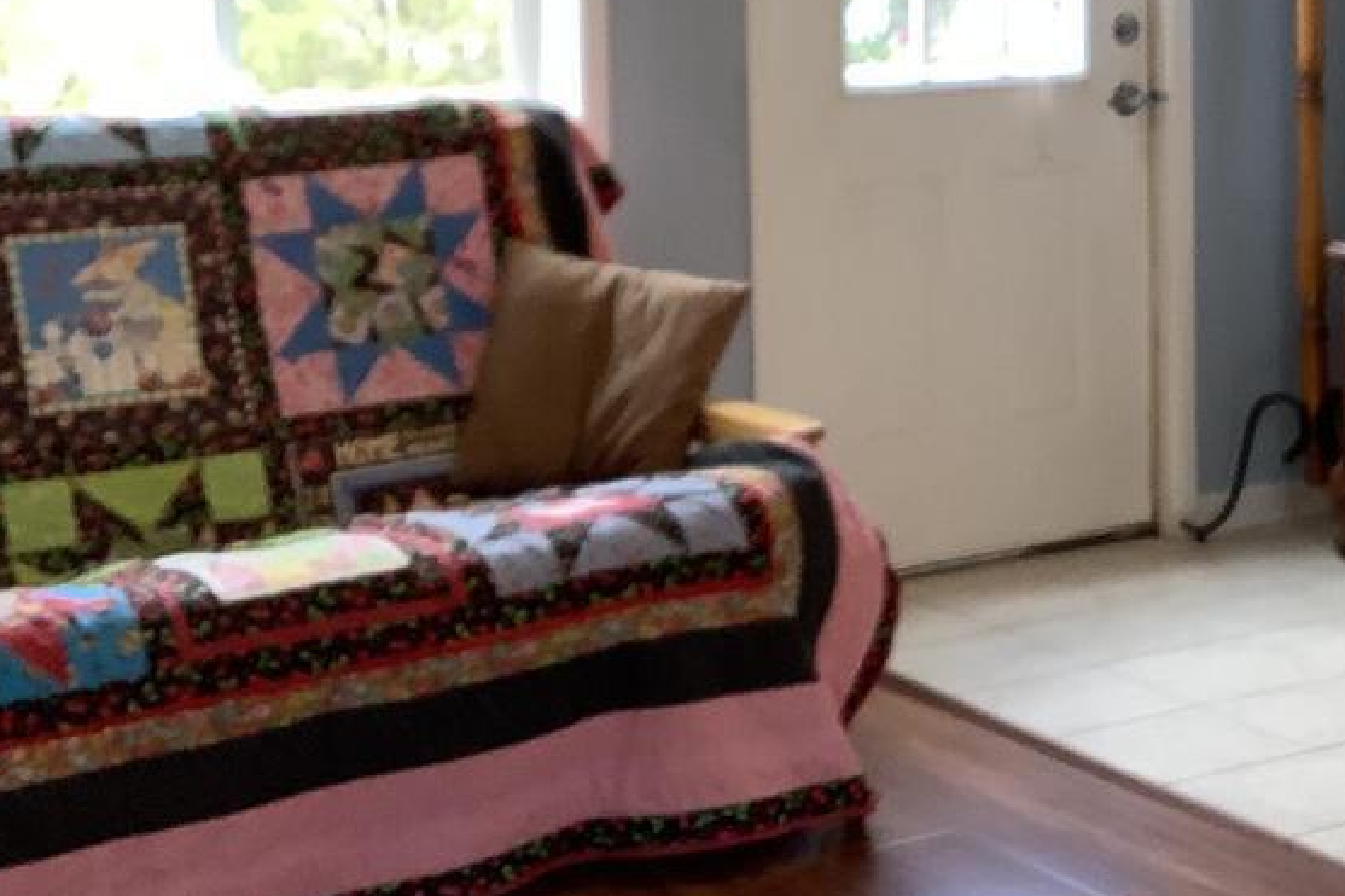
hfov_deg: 25.2
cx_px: 1078
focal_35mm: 79
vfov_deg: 17.0
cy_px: 80
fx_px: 2950
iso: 64
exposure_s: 1/60
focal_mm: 3.3
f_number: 2.4
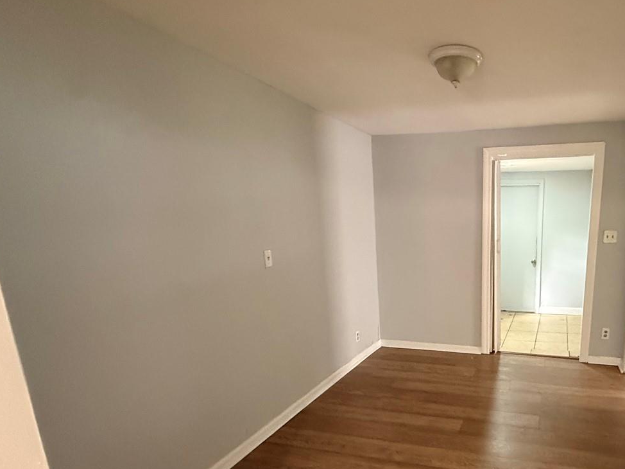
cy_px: 306
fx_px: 415
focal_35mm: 23
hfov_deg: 69.3
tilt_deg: -13.4
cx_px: 465
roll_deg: -0.6
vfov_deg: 57.8
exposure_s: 1/60
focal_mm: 2.22
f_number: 2.2
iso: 640
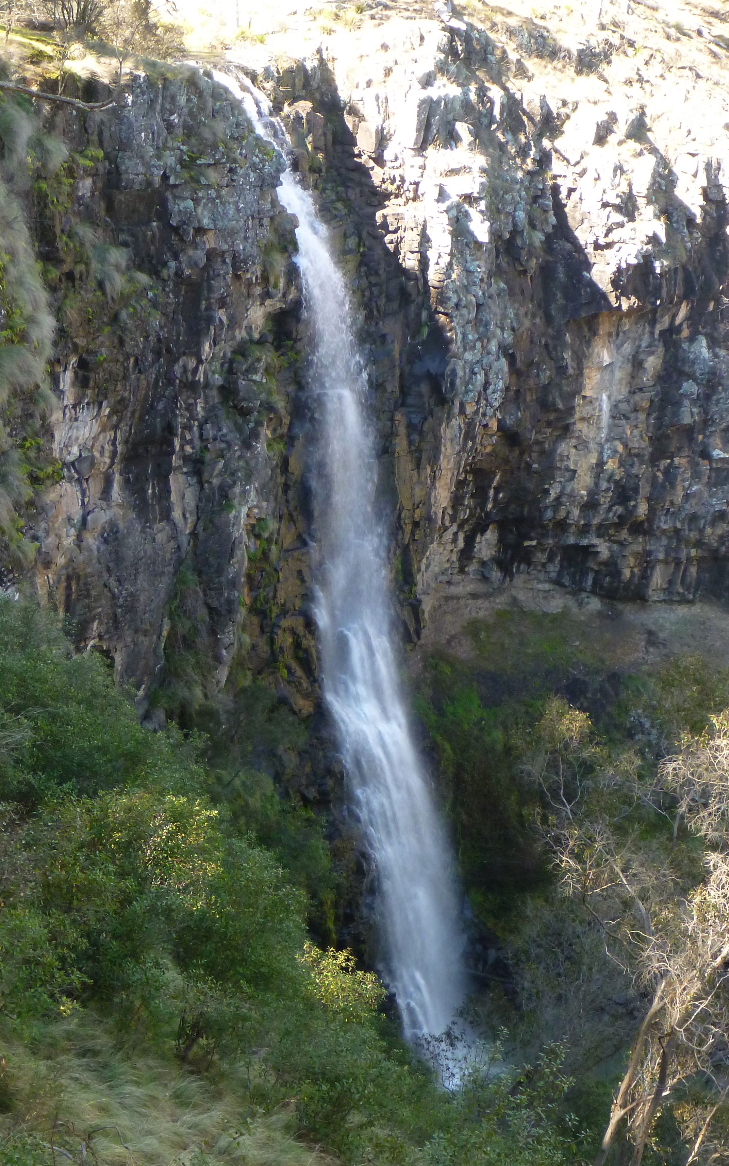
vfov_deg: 30.2
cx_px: 431
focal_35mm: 68
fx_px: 2162
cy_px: 557
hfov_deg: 19.1
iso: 320
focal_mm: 9.8
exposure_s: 1/80
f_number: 4.9
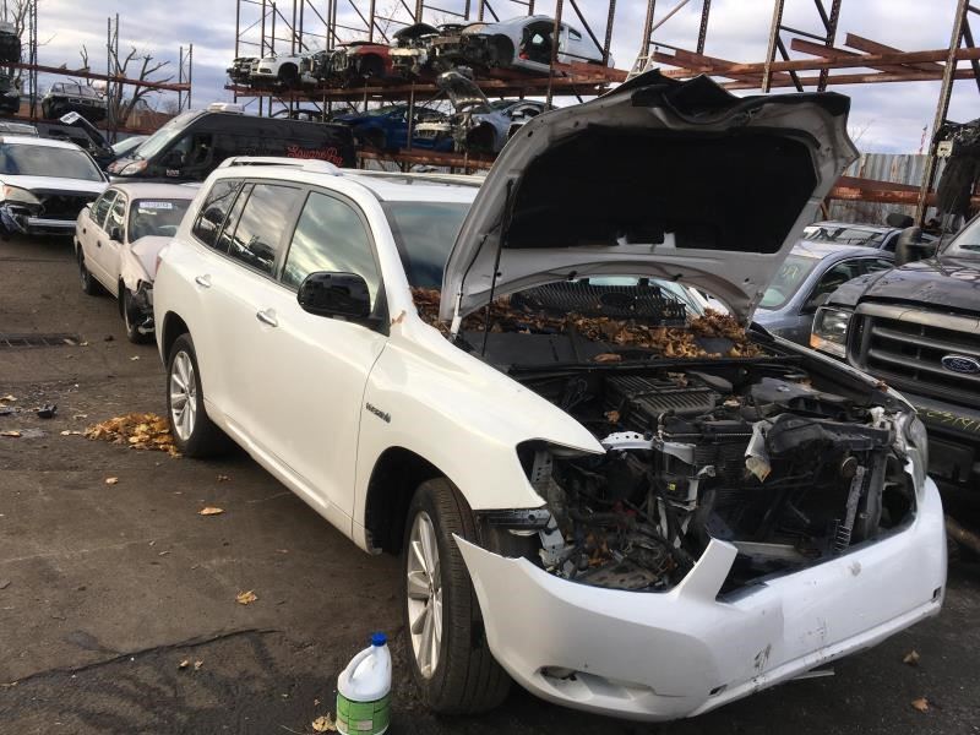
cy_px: 368
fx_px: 821
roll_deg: -6.9
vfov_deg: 48.2
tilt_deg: -9.3
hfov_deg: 61.7
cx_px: 490
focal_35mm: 29
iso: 25
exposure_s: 1/427
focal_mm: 4.15
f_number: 2.2
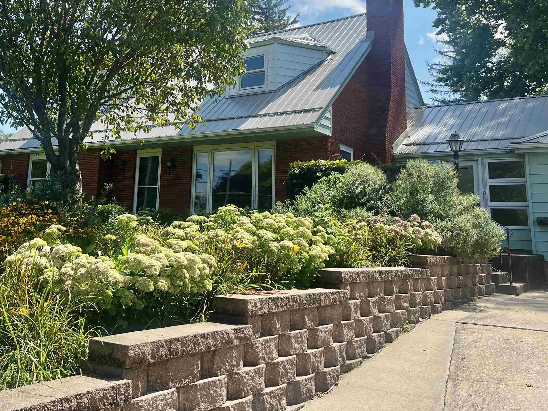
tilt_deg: +12.9
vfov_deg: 37.0
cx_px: 194
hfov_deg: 48.3
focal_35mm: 38
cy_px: 113
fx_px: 602
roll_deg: -2.0
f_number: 1.5
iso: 50
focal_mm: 5.7
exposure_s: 1/2457
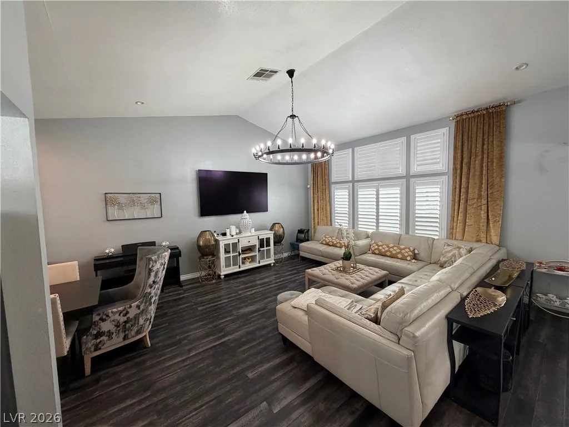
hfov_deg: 102.1
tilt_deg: -3.0
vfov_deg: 85.7
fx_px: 230
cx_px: 284
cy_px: 214
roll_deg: +1.9
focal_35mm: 14
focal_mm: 2.22
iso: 250
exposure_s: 1/120
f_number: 2.2
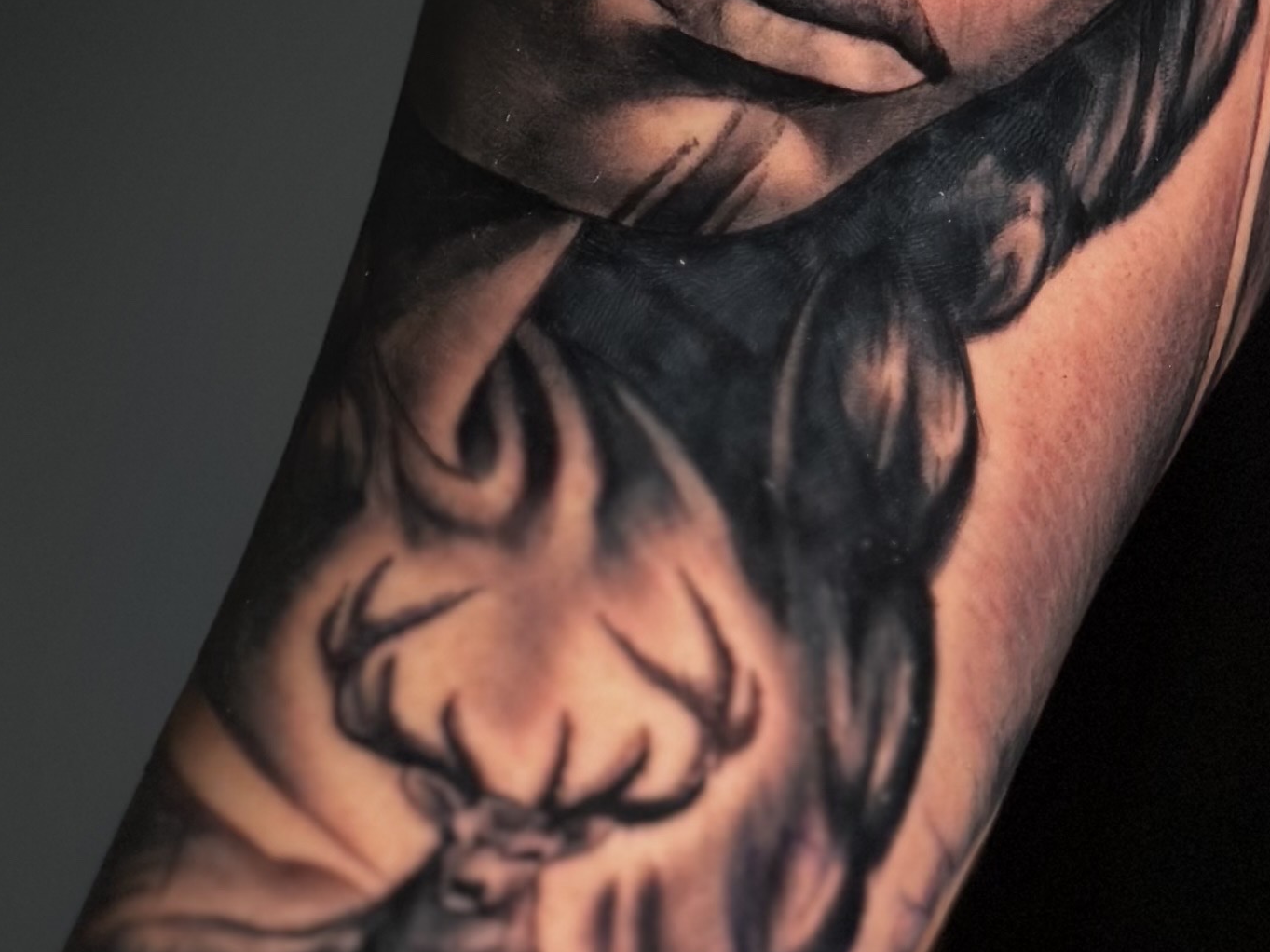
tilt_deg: -18.0
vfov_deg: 10.4
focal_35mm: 142
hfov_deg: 13.9
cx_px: 650
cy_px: 260
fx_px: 5209
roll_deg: -1.7
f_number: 1.78
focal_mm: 6.86
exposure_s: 1/60
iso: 250
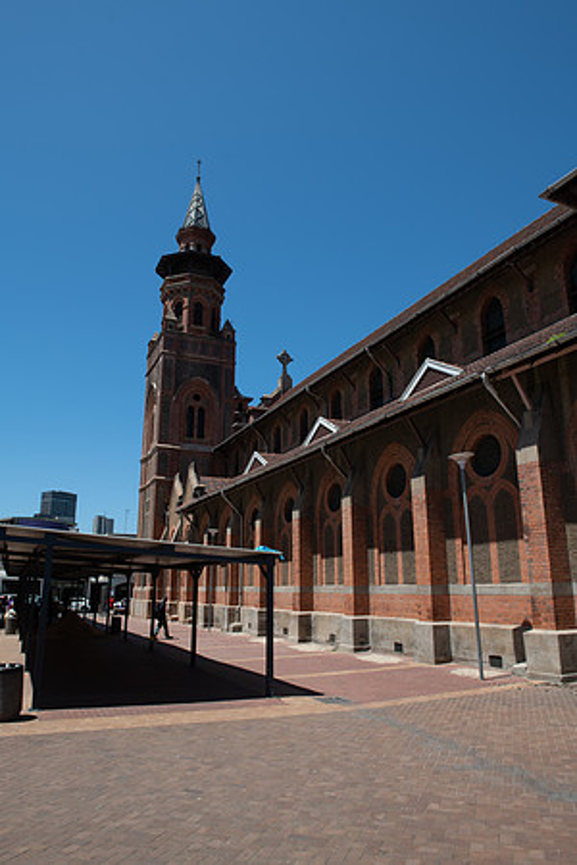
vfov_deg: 73.7
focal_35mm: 24
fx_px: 577
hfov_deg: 53.1
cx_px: 288
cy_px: 432
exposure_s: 1/160
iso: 64
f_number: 9
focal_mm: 24
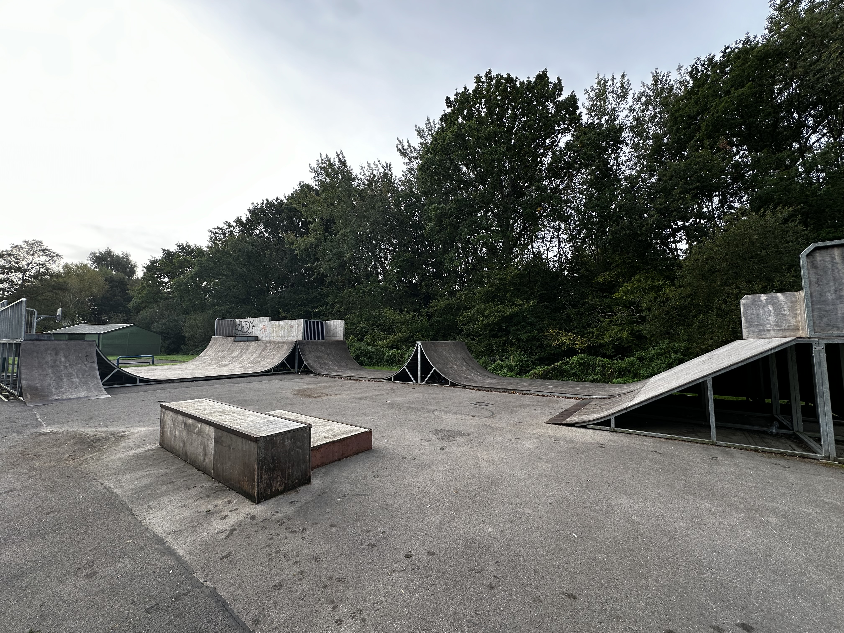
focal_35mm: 14
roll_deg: +0.4
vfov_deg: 85.7
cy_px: 316
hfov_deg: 102.1
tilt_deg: +4.3
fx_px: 341
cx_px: 422
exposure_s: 1/148
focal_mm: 2.22
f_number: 2.2
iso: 40
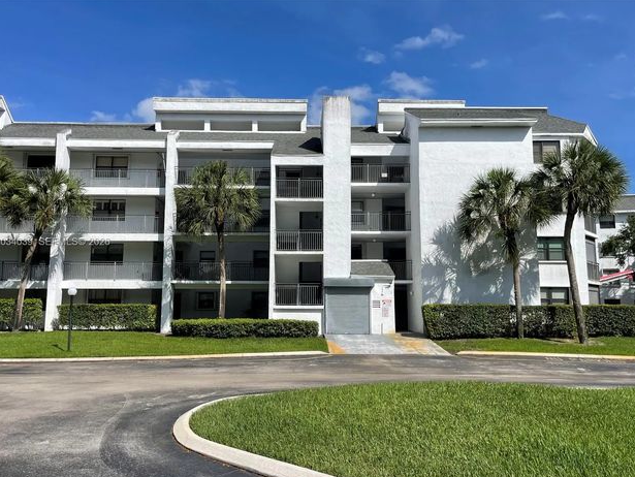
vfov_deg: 53.1
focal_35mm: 26
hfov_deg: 67.3
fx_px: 477
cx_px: 312
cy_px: 243
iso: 32
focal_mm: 5.1
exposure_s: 1/4902
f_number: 1.6
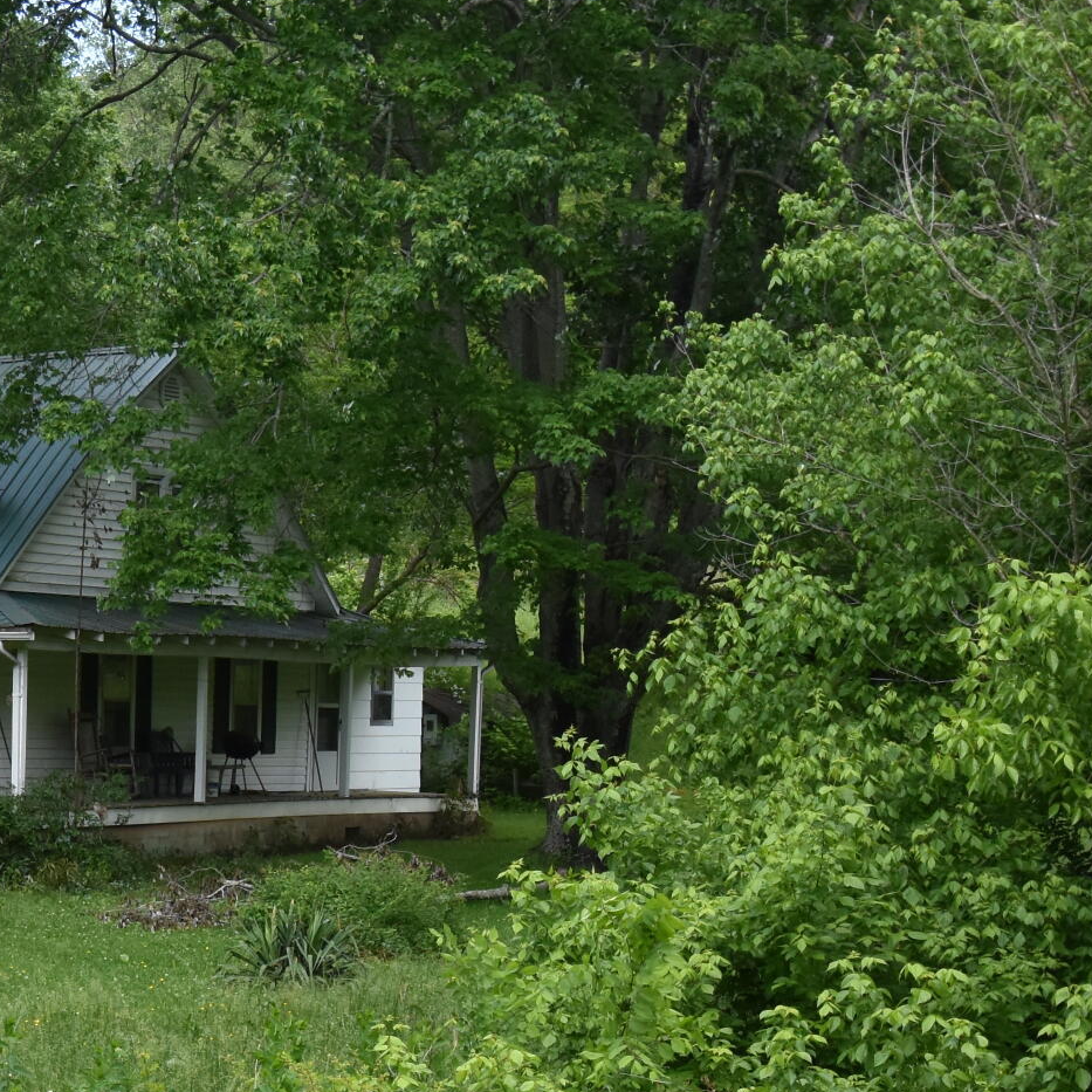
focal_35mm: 82
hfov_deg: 20.0
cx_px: -183
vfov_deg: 20.8
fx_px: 2927
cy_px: 947
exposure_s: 1/500
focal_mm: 20
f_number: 8
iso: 560
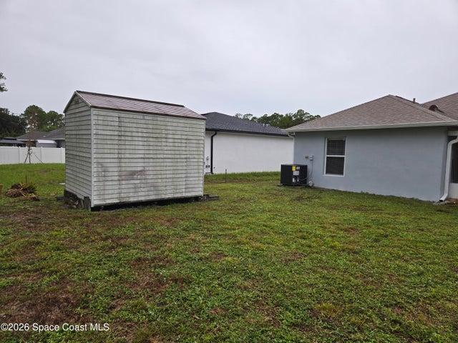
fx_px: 304
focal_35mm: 23
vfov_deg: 58.9
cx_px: 229
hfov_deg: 73.9
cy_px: 172
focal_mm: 5.4
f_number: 1.8
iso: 40
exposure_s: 1/180
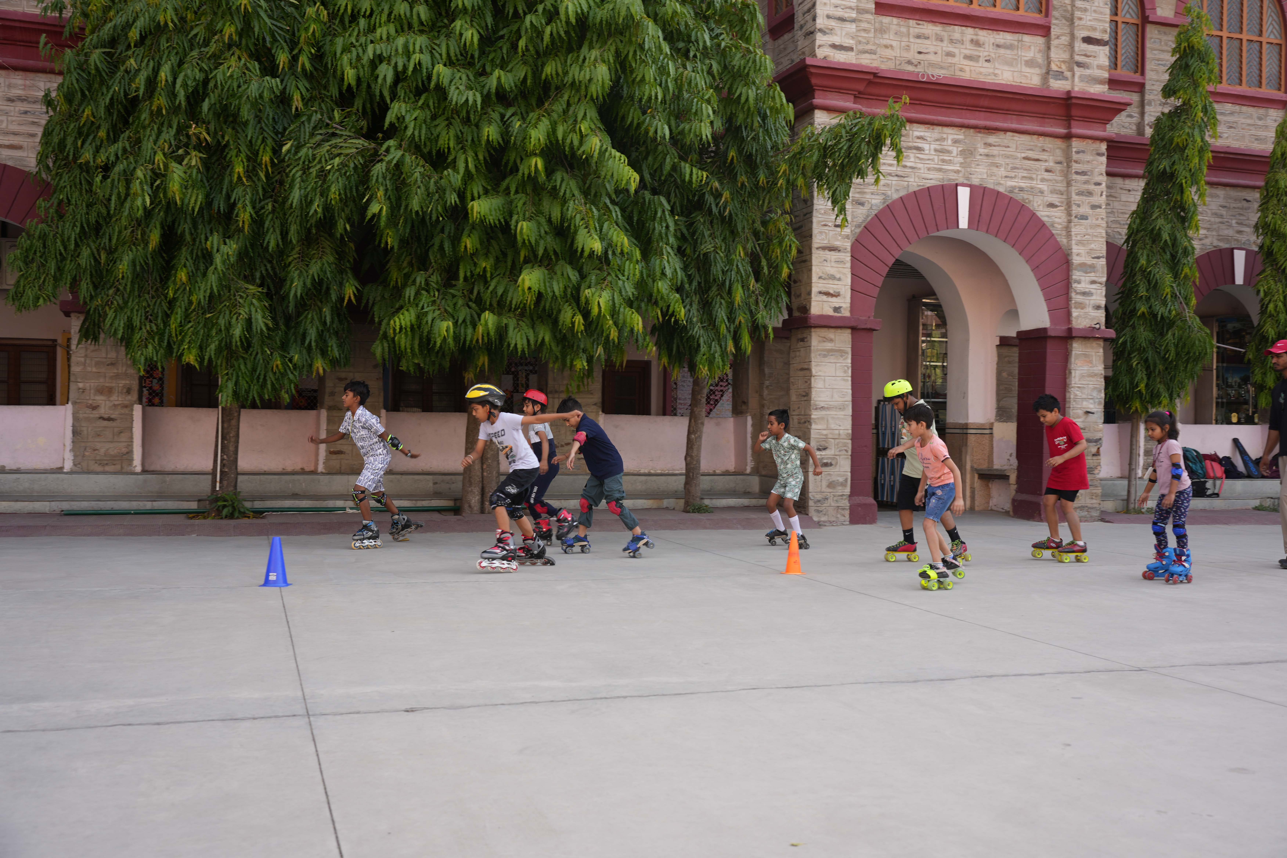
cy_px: 429
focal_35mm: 34
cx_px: 644
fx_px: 1215
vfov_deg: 38.9
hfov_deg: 55.8
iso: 200
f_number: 5.6
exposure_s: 1/160
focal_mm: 34
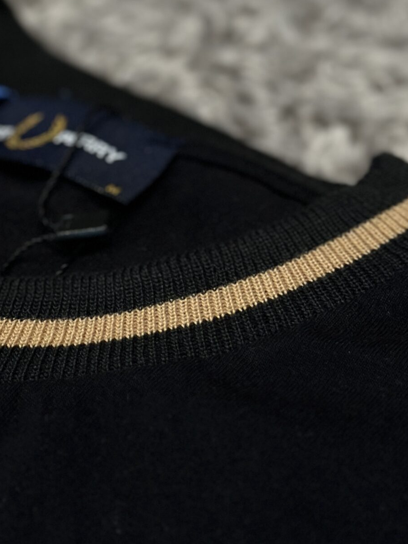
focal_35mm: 102
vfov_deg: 19.1
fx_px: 1603
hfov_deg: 14.4
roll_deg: +2.7
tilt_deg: -42.0
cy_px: 126
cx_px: 85
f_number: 1.78
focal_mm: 6.86
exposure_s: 1/120
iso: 100
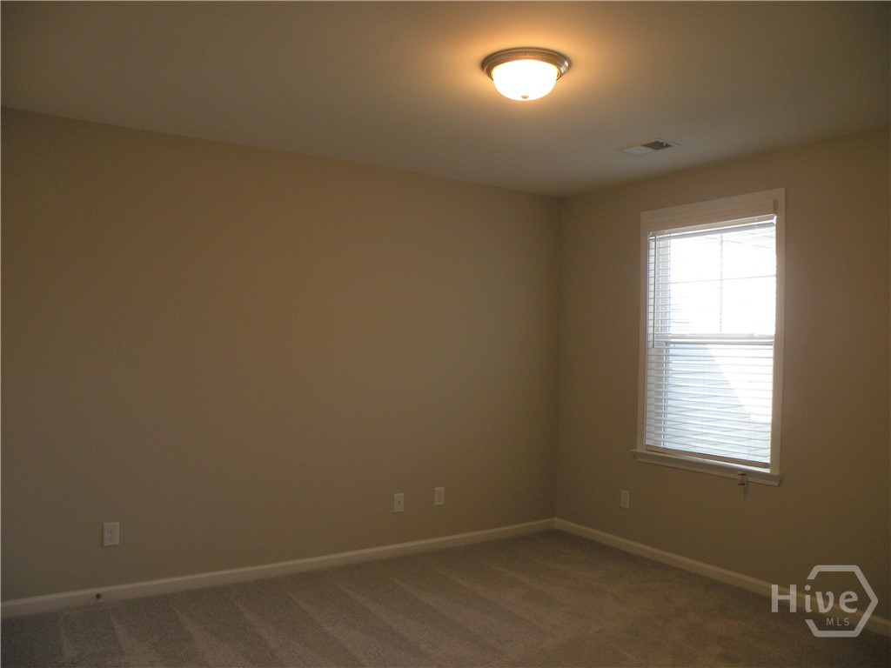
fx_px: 695
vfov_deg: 51.4
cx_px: 446
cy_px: 334
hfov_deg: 65.3
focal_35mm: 27
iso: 94
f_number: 2.8
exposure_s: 1/53.2
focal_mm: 4.7
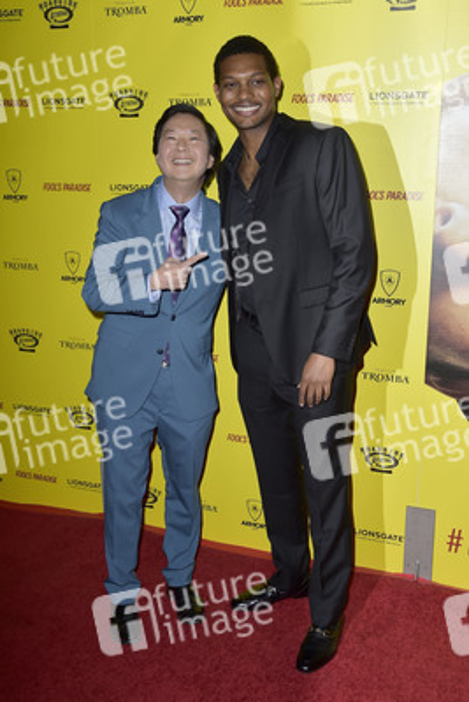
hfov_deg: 37.9
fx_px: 683
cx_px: 234
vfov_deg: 54.4
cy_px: 351
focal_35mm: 35
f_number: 6.3
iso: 250
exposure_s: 1/250
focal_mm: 35
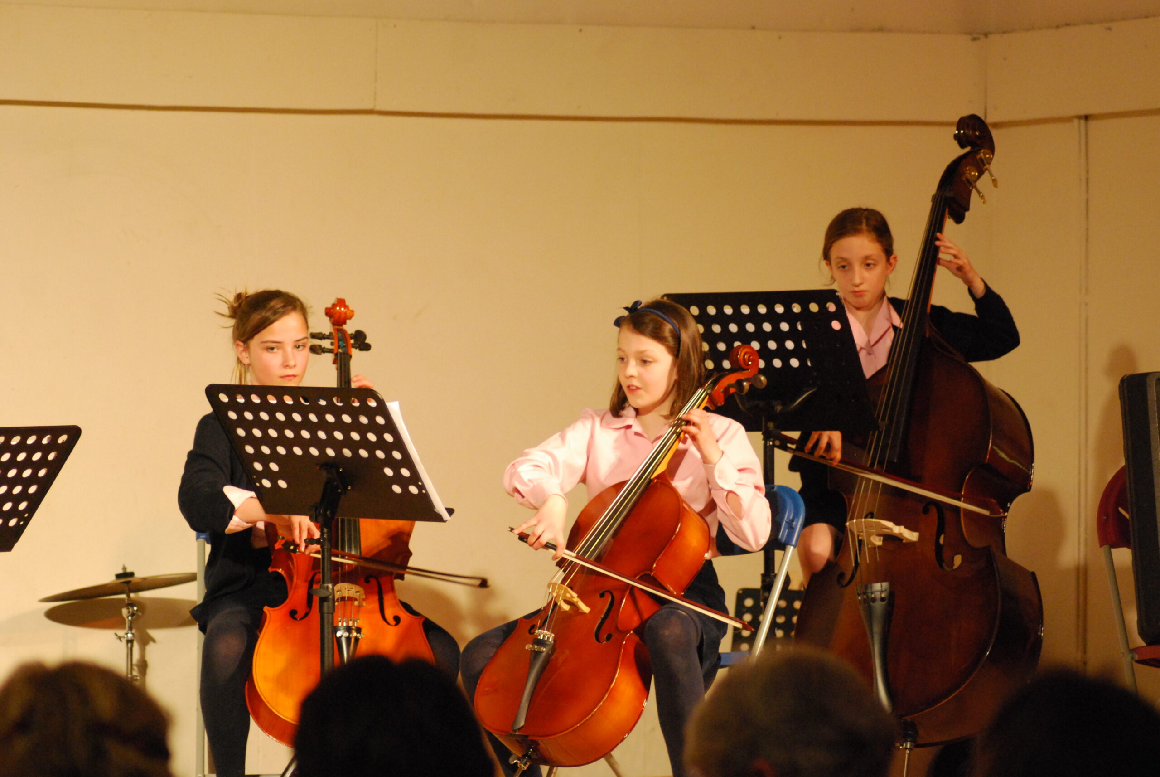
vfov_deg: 8.7
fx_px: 5081
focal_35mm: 158
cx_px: 580
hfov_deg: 13.0
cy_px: 388
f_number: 4.2
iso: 1600
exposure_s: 1/60
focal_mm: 105
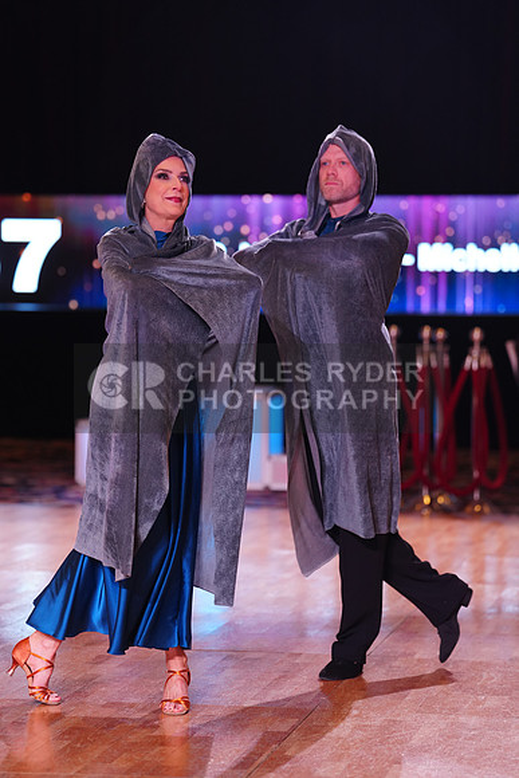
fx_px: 2572
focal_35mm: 119
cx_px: 260
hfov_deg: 11.5
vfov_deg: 17.2
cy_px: 389
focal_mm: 119
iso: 800
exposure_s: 1/250
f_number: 2.8
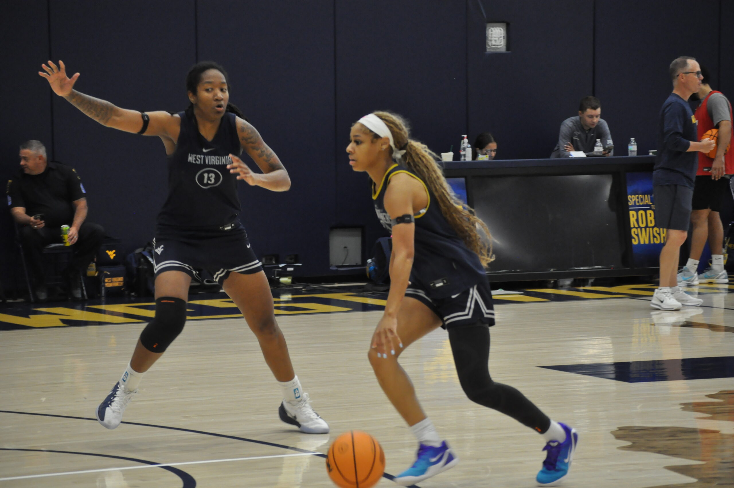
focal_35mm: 147
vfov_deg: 9.3
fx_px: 2993
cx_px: 367
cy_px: 244
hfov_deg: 14.0
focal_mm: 98
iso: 1600
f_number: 4.5
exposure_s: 1/250
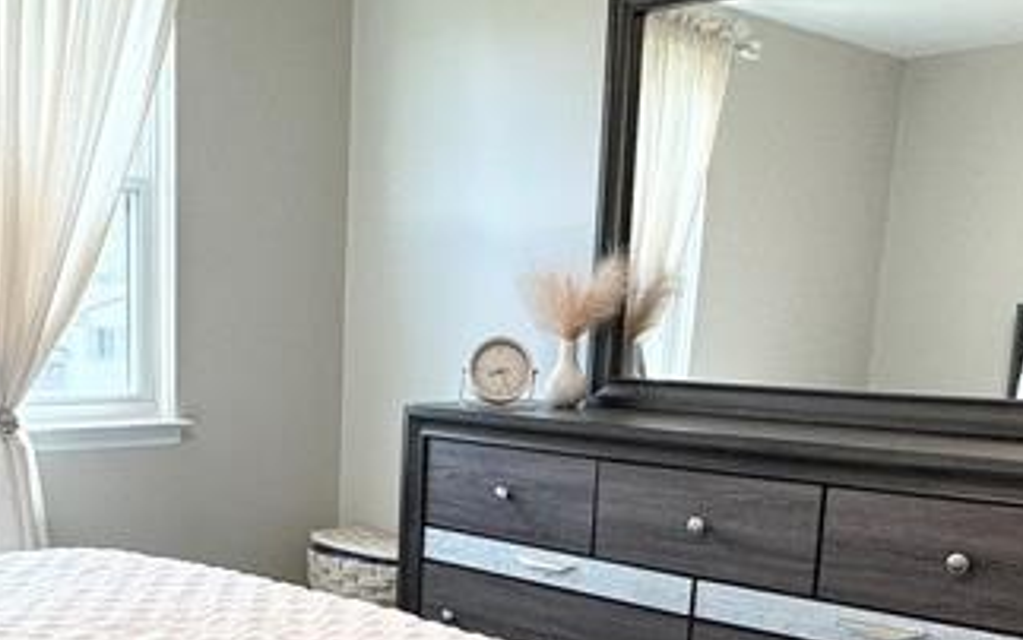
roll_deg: -2.0
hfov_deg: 42.0
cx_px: 333
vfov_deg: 26.1
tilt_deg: -13.2
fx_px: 1311
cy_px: 627
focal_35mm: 47
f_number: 2.2
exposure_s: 1/120
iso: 80
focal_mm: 2.22
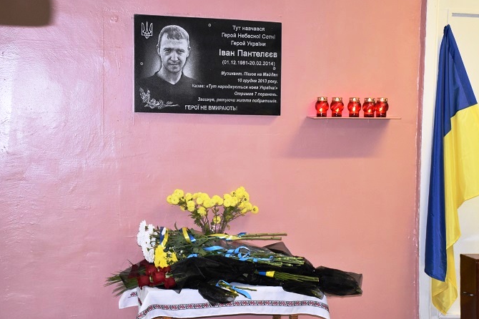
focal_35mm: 71
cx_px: 247
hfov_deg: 28.6
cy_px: 155
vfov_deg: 19.3
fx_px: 938
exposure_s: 1/60
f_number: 4.5
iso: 2800
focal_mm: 45
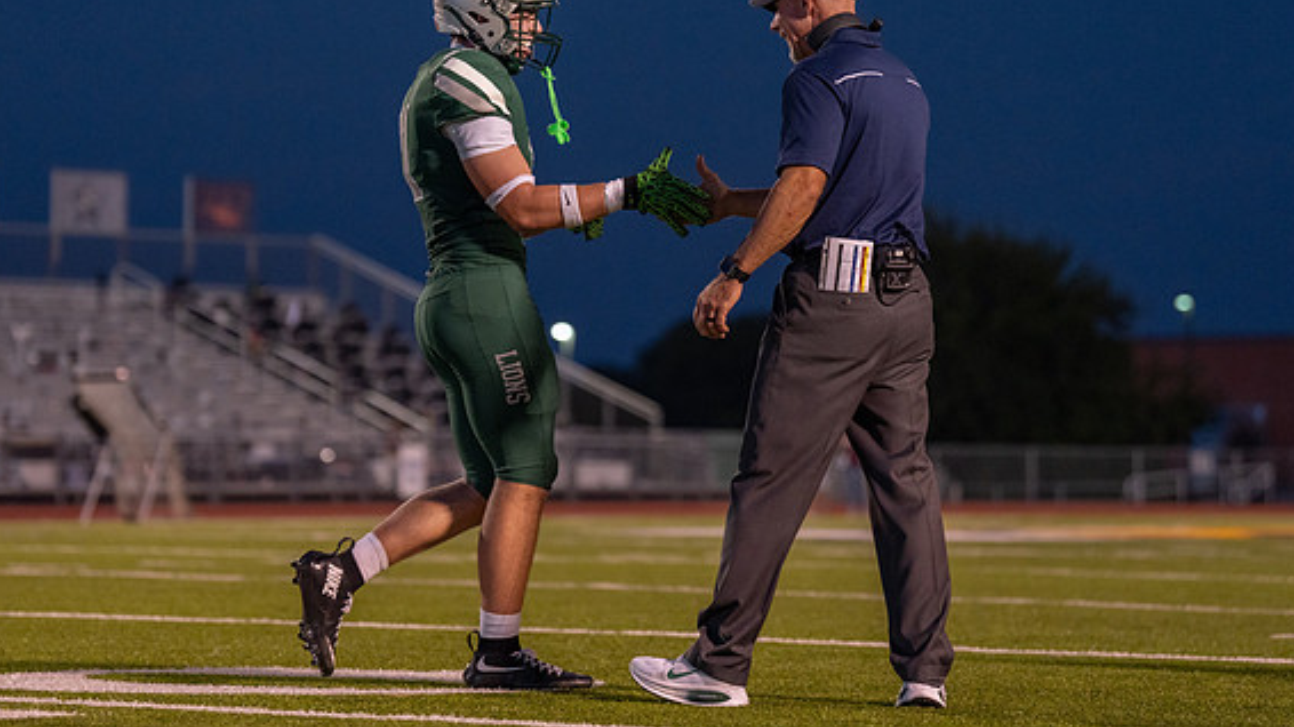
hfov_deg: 14.0
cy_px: 274
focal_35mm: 154
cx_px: 607
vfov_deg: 7.9
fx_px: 5283
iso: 1600
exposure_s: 1/640
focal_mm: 119
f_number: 2.8
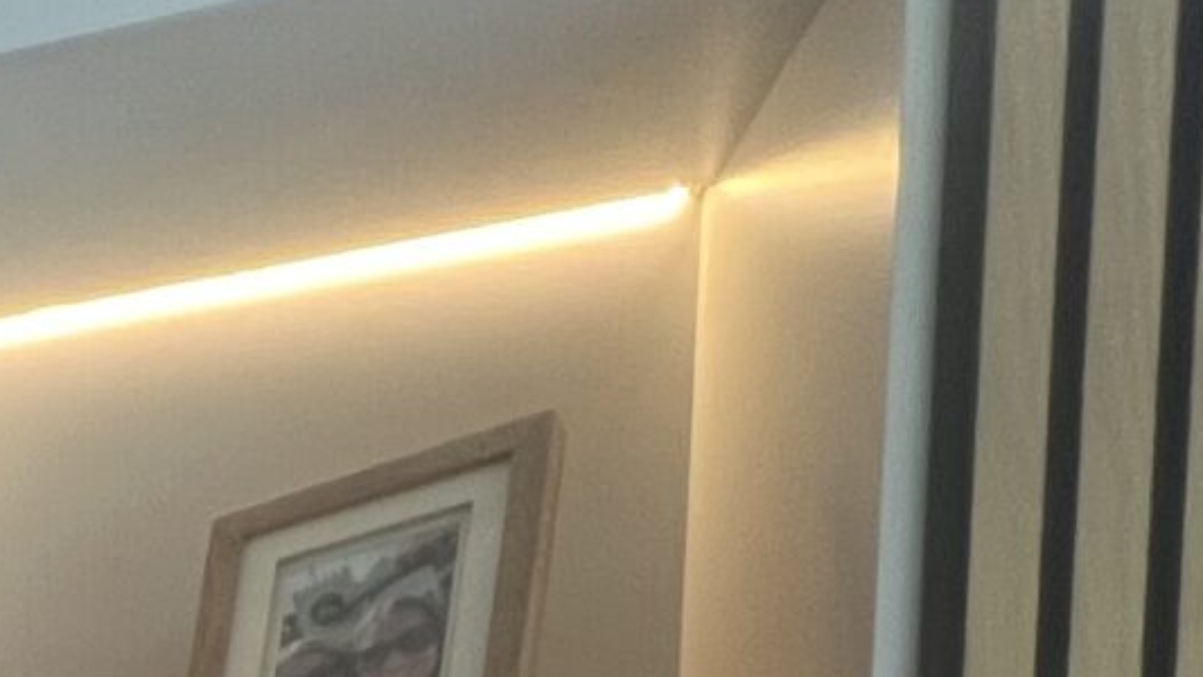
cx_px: -1079
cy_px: 1713
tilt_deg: -3.0
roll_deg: +0.0
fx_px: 2169
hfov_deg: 20.0
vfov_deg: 12.8
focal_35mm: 68
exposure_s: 1/99
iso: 160
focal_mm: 1.57
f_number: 1.8
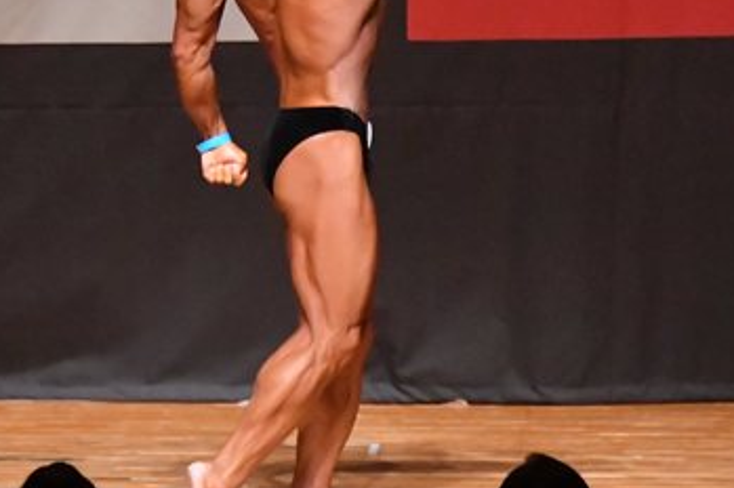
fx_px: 9818
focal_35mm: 482
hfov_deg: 4.3
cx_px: 300
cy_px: 263
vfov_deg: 2.8
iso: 12800
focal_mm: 145
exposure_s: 1/400
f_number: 5.6
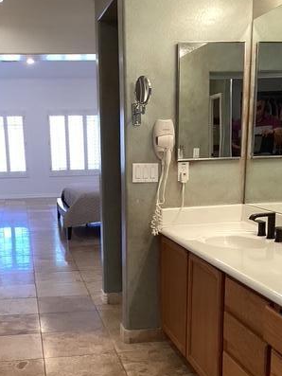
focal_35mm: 50
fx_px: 543
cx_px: 102
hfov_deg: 29.0
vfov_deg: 37.3
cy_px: 281
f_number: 2.4
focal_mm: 3.3
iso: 100
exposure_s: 1/60
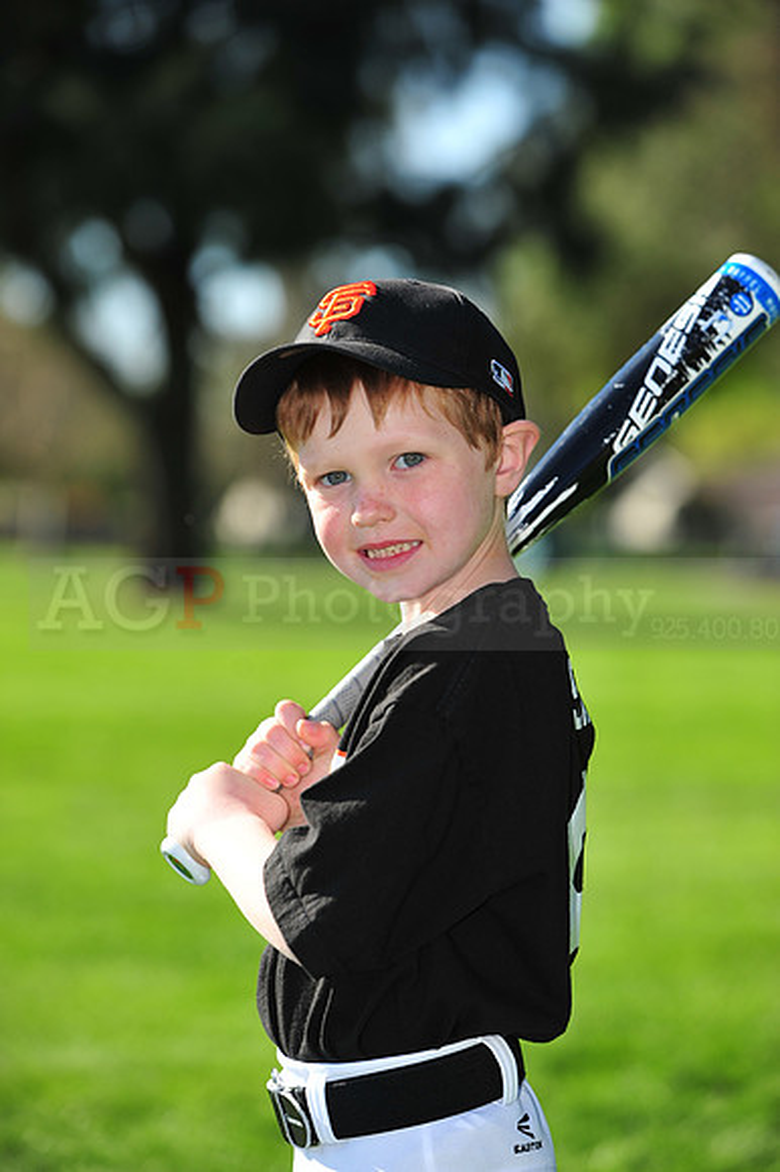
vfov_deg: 15.8
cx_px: 390
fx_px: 4230
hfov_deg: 10.5
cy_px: 586
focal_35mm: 130
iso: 200
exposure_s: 1/1000
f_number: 4.5
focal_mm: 130
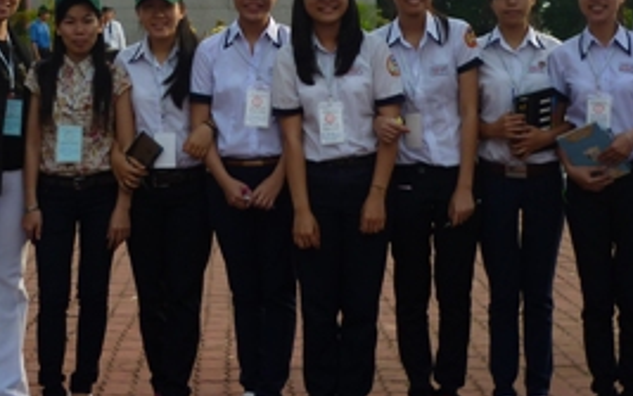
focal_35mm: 84
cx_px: 282
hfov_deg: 24.6
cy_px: -52
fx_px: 1449
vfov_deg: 15.1
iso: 80
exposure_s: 1/500
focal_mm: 5.5
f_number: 2.8
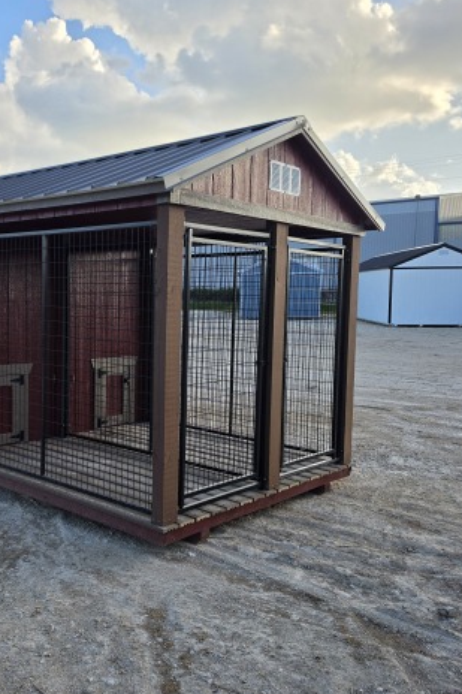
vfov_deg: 57.2
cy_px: 354
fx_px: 636
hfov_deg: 39.1
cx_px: 126
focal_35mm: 33
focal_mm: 6.5
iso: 64
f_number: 1.4
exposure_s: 1/6806
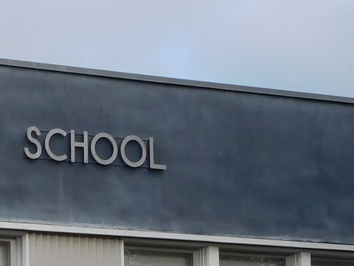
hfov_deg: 11.5
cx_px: -317
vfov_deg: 9.2
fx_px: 1606
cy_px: 411
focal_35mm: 157
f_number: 3.8
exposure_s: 1/400
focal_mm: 6.2
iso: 125
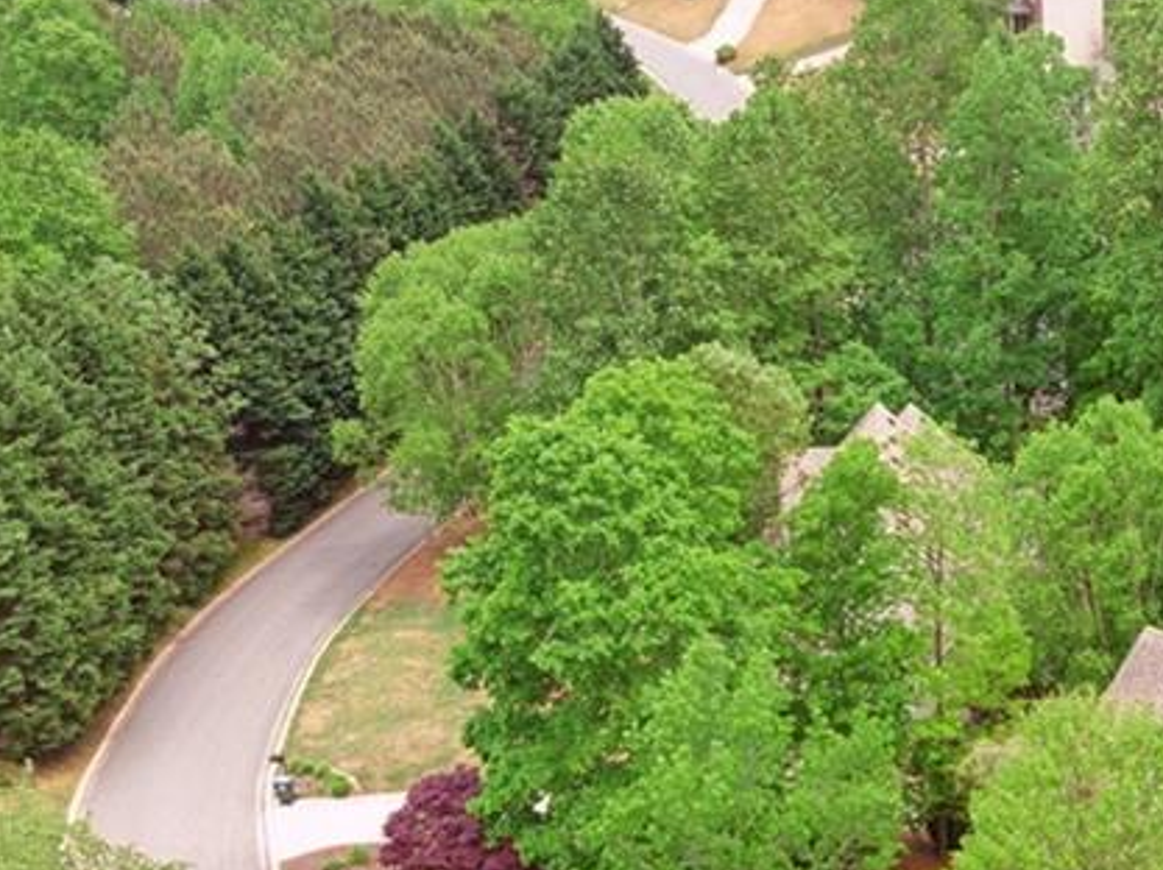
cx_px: 1224
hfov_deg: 29.9
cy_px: 920
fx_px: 1981
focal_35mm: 59
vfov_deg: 23.5
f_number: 2.8
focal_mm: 4.5
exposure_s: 1/160
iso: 100
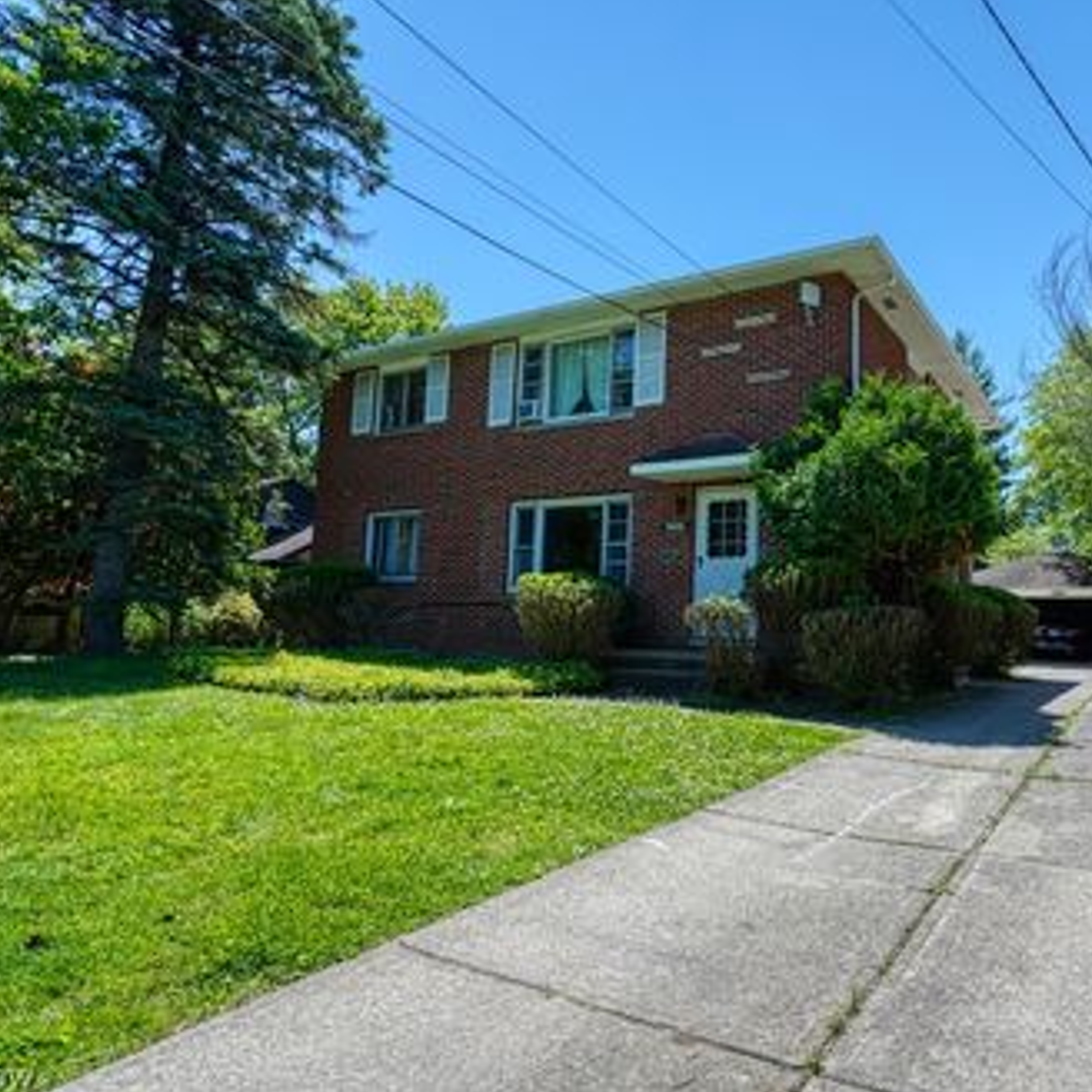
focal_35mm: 22
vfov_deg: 69.6
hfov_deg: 68.0
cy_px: 544
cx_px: 712
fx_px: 785
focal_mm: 17
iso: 80
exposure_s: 1/200
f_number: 8
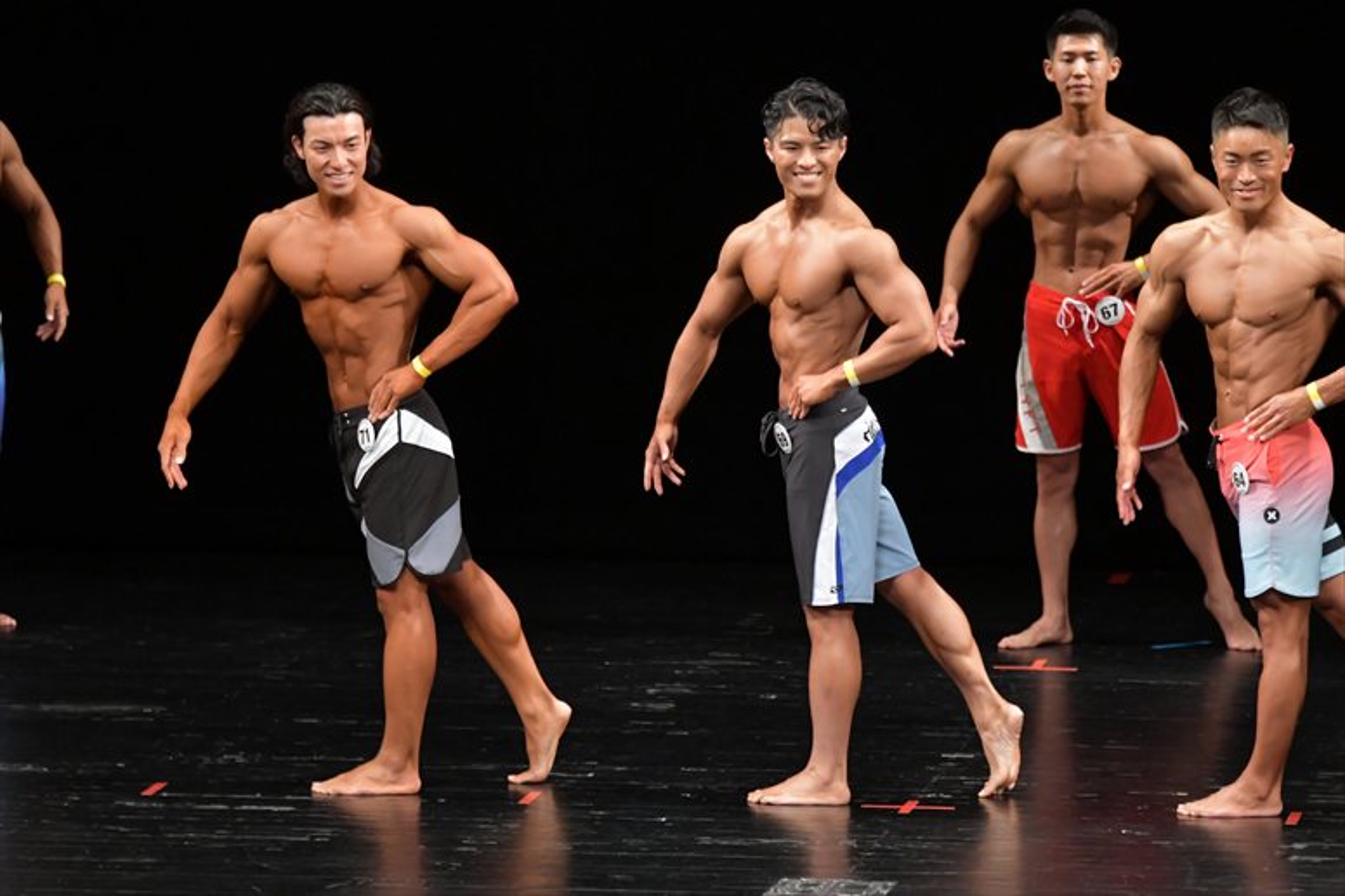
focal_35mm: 270
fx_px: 10083
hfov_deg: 7.6
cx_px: 672
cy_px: 448
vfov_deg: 5.1
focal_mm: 180
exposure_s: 1/400
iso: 3200
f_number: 5.6
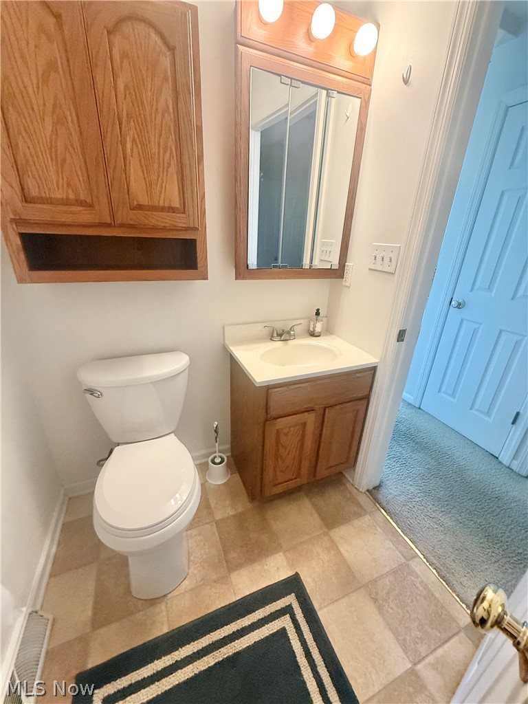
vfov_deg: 102.1
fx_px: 285
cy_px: 352
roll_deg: -3.4
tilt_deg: -22.7
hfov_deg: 85.7
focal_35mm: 14
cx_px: 264
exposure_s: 1/60
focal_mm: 2.22
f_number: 2.2
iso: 500
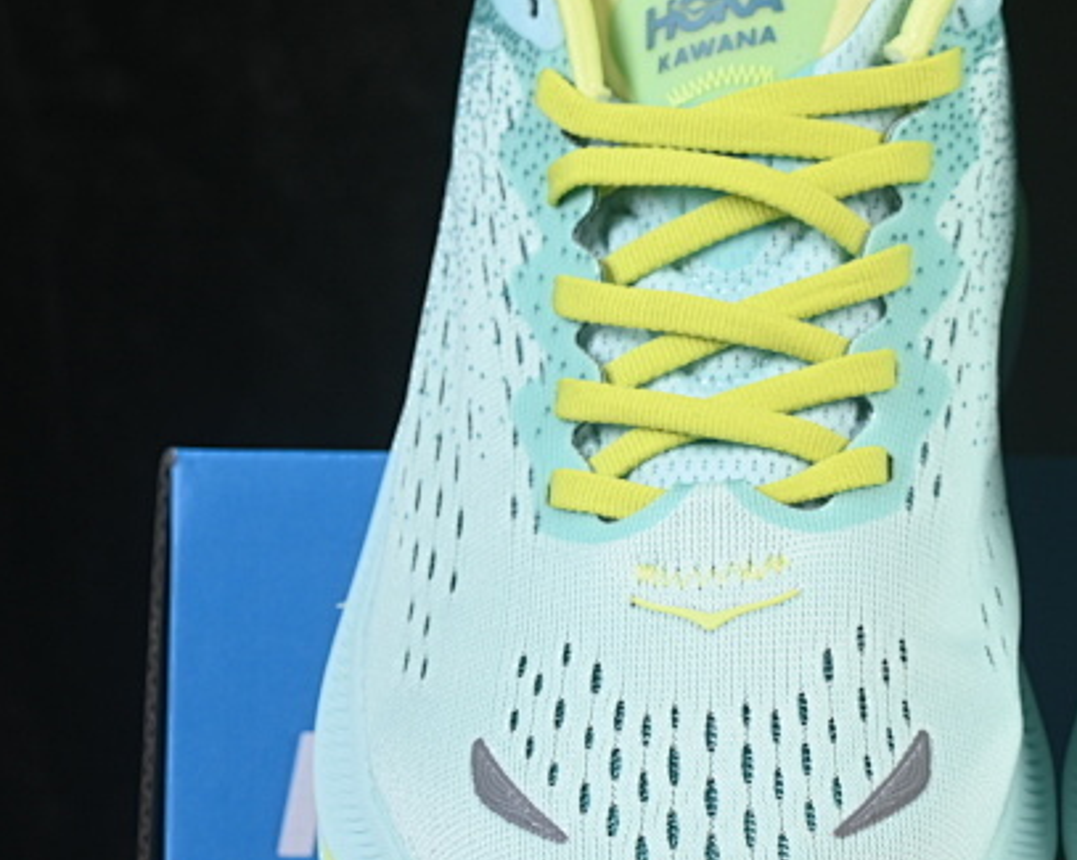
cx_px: 1077
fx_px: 5956
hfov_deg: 10.2
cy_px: 497
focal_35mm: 187
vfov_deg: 8.3
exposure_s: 1/80
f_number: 8
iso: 160
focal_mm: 50
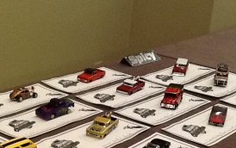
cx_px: 65
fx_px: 496
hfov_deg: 26.5
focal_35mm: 77
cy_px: 133
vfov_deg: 16.8
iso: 100
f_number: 2.4
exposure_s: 1/30
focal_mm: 2.03
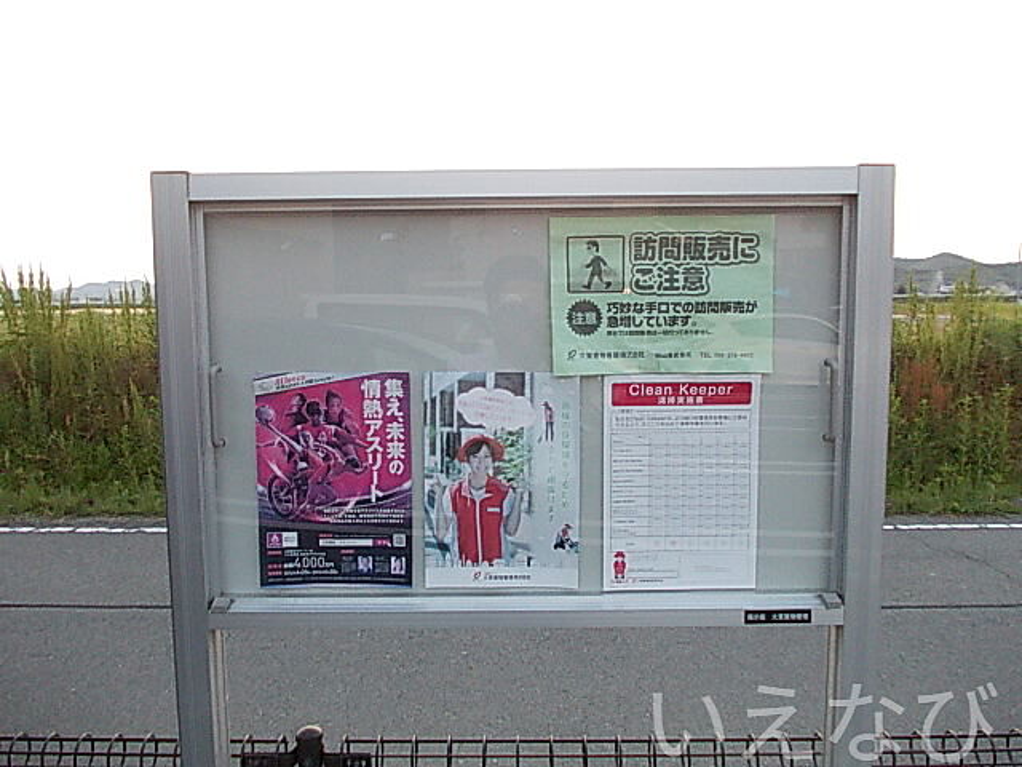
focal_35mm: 28
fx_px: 827
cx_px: 511
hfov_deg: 63.4
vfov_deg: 49.7
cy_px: 384
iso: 200
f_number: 2.7
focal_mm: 4
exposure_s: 1/40
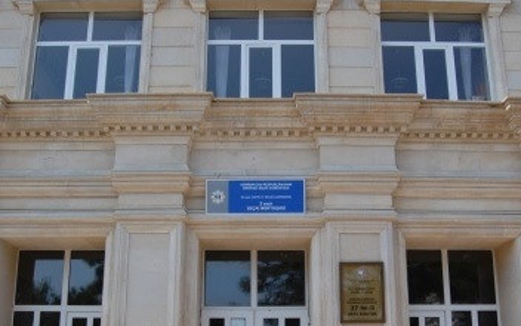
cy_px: 209
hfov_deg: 55.2
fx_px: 497
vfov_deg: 36.0
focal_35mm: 35
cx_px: 237
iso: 200
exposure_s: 1/320
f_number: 8
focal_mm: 18
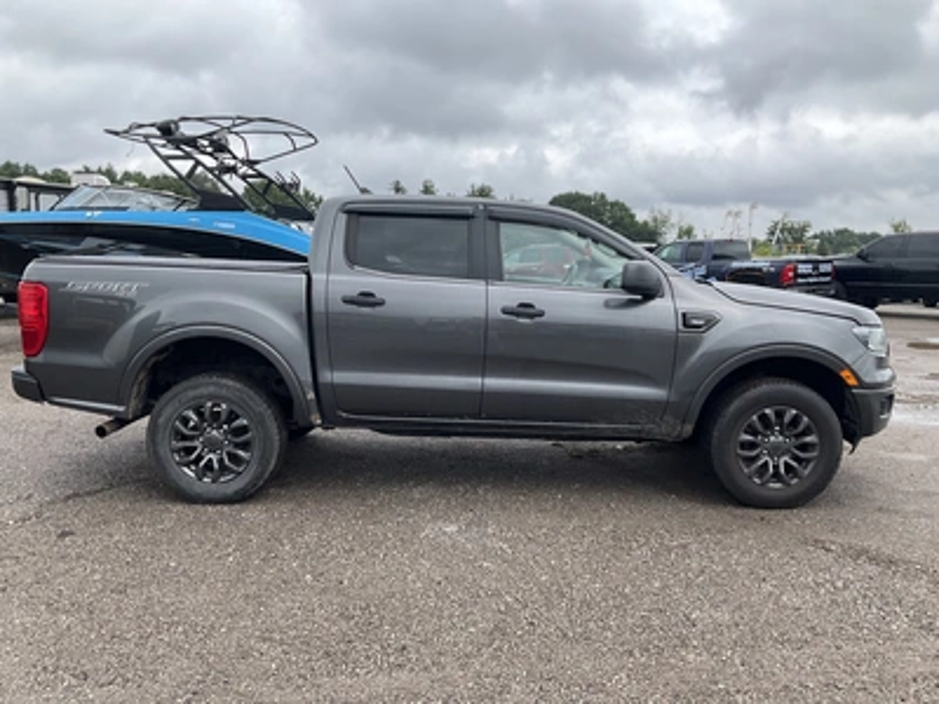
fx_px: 787
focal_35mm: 29
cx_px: 470
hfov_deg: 61.7
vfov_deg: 48.2
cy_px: 352
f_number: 1.8
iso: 25
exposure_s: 1/599
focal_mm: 3
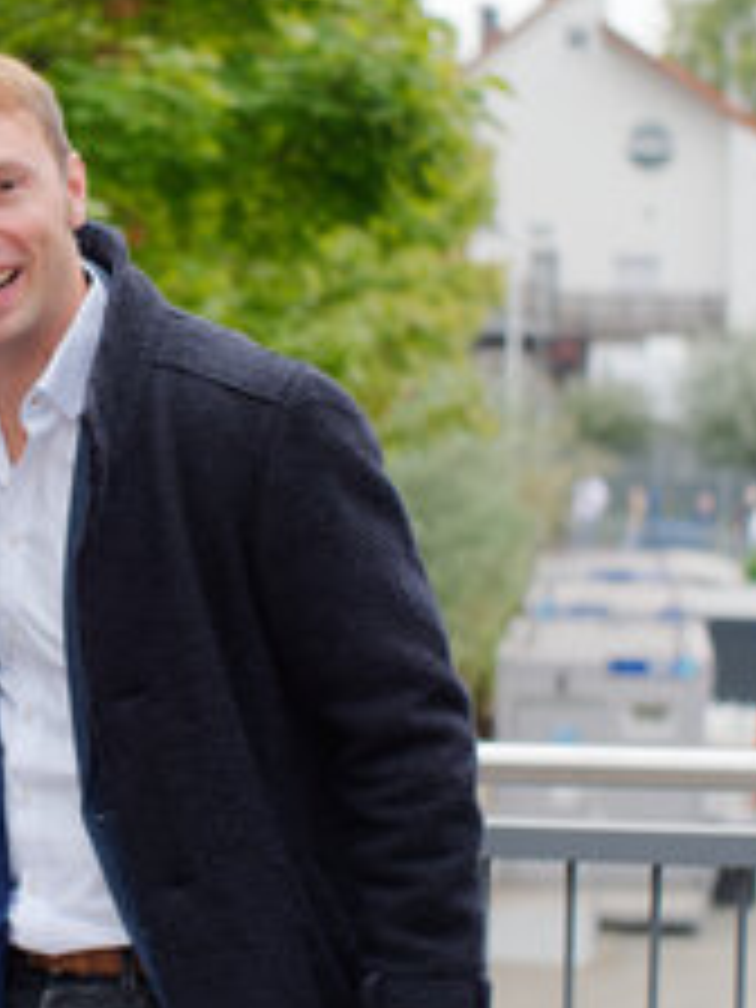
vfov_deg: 10.5
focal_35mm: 189
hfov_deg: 7.8
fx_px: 5504
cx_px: -4
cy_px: 477
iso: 400
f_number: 2
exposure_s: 1/800
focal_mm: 53
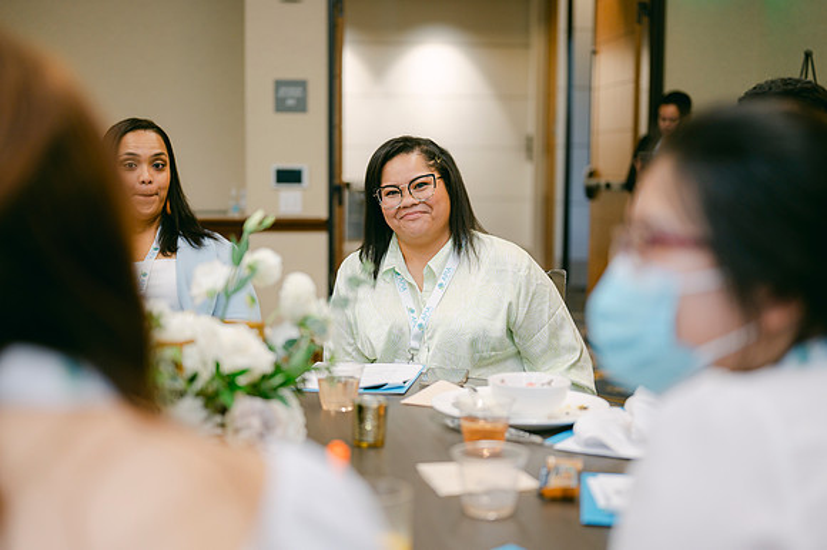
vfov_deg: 27.0
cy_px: 275
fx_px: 1148
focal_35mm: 50
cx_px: 414
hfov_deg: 39.6
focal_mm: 50
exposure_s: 1/100
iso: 500
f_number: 2
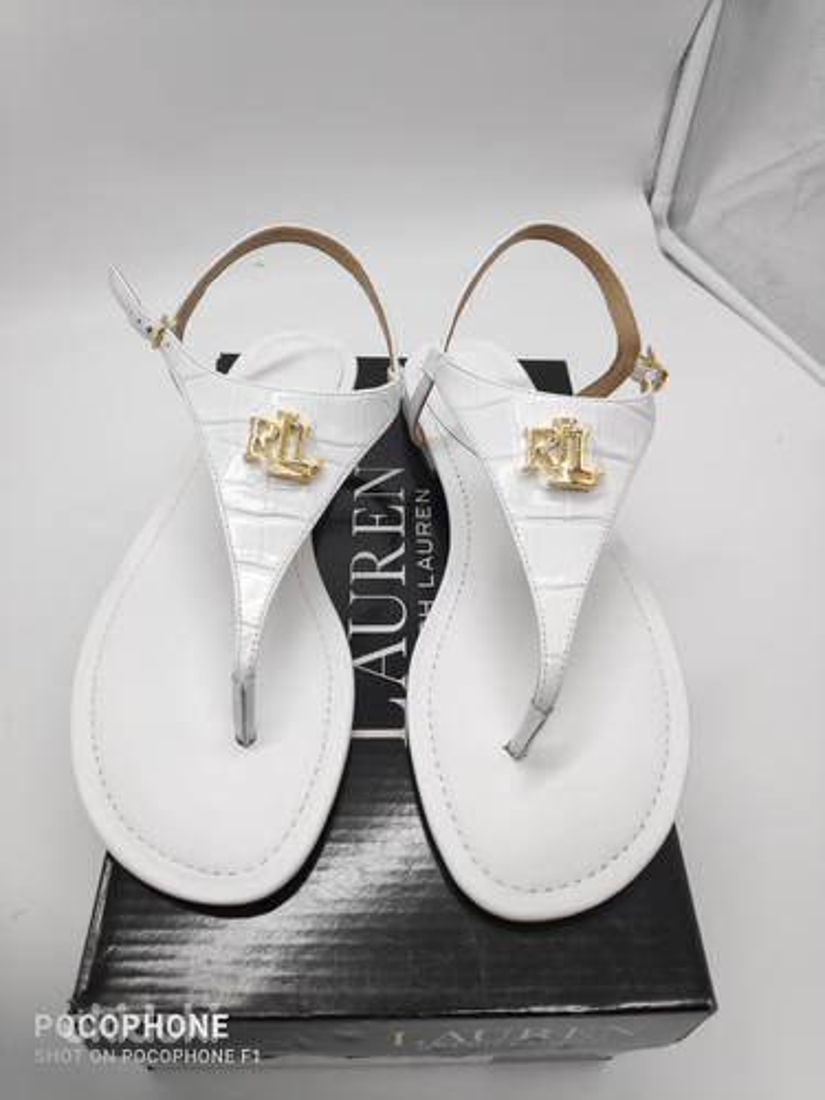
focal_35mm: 20
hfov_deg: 66.0
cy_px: 550
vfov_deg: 81.7
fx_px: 636
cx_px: 412
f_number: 1.9
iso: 100
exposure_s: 1/207
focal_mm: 3.94
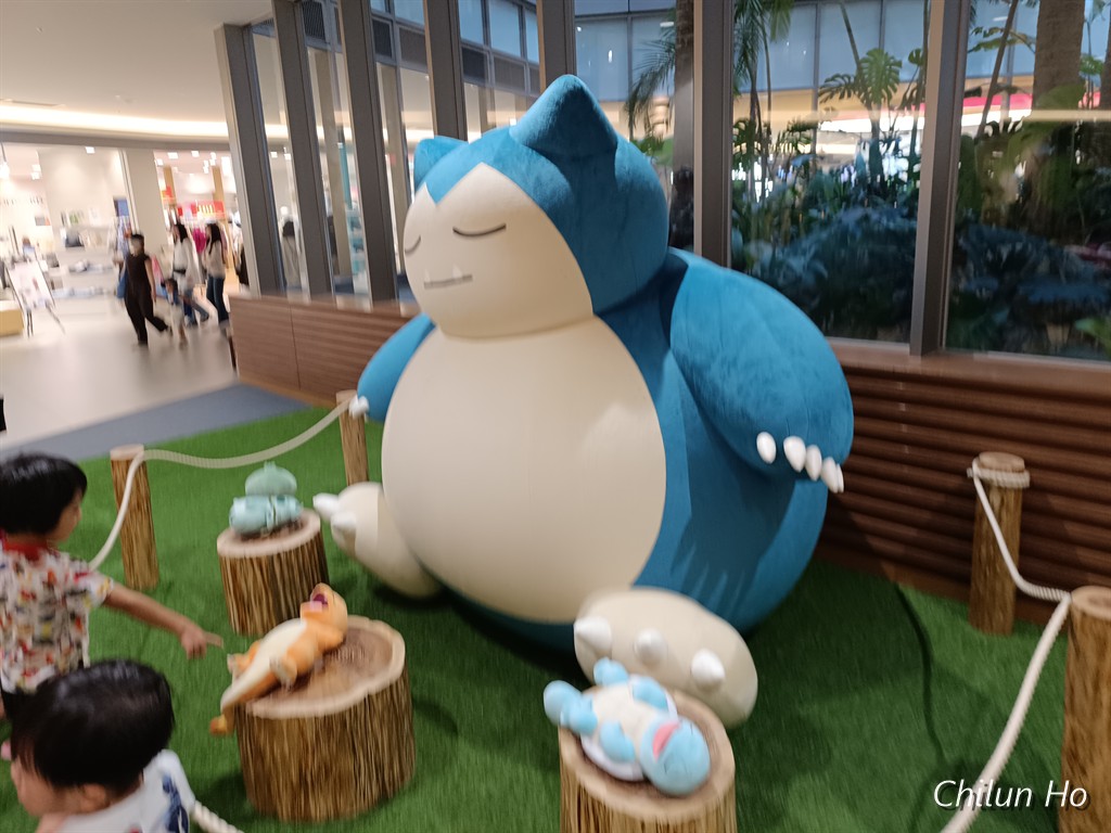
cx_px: 556
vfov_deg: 56.8
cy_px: 416
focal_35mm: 24
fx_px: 770
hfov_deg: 71.6
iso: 948
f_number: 1.65
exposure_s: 1/100
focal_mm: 6.14
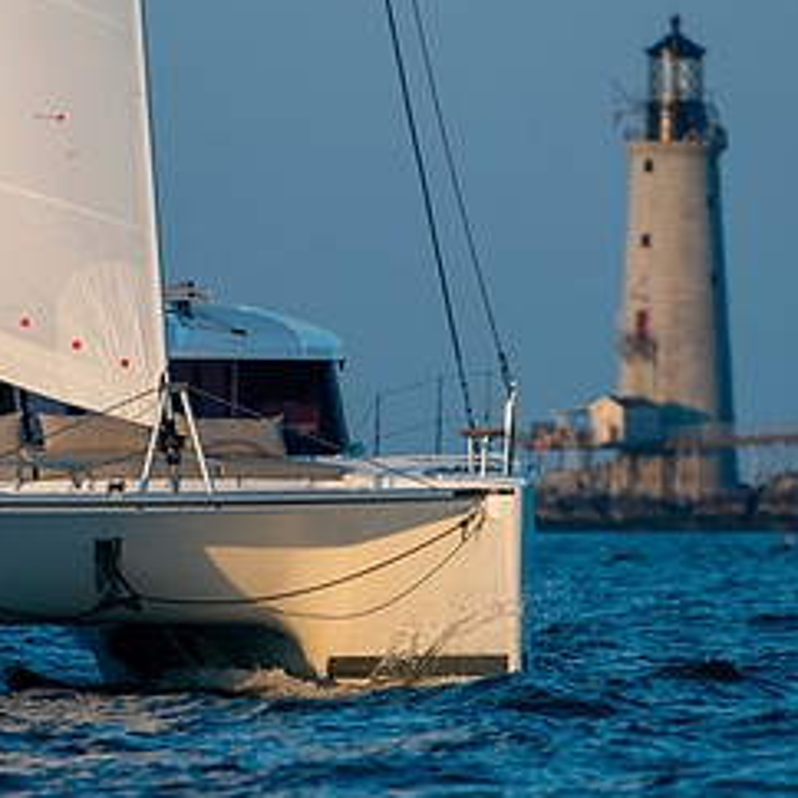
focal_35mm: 688
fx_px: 17944
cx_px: 253
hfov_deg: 2.5
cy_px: 367
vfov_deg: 2.5
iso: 400
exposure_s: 1/1000
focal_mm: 300
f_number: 5
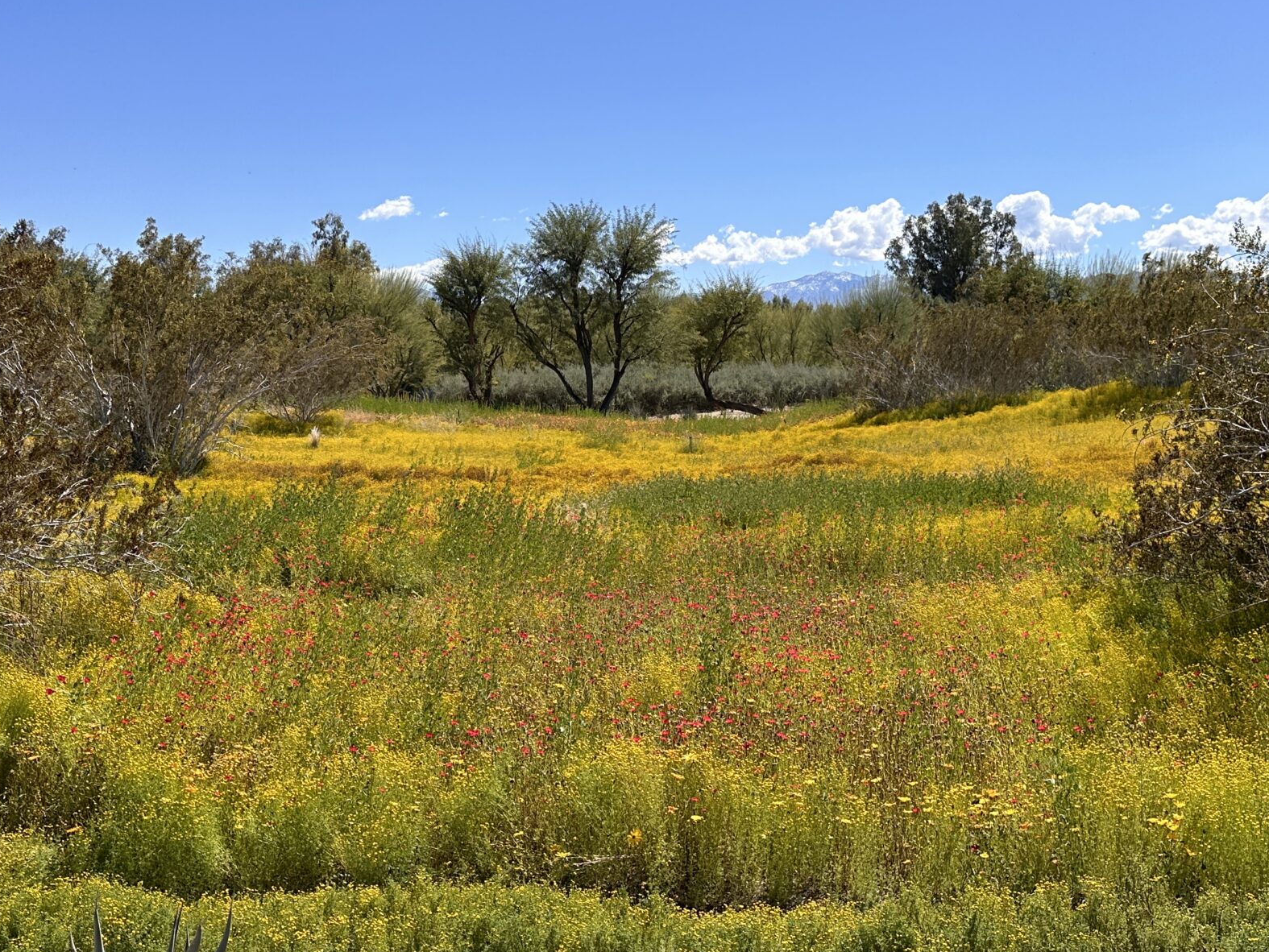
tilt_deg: +1.4
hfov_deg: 47.8
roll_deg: -0.6
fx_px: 1430
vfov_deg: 36.6
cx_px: 671
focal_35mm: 39
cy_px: 364
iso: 80
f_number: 1.78
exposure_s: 1/5525
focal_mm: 6.86
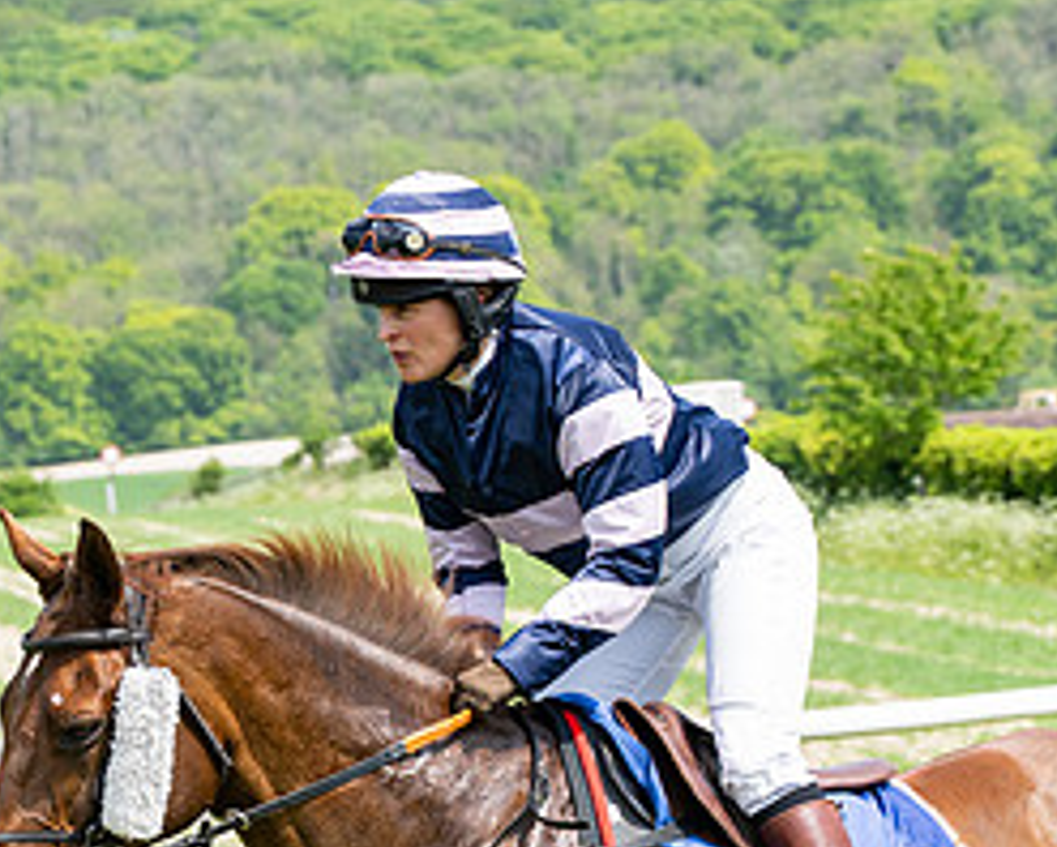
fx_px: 7827
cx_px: 643
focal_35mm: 250
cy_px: 969
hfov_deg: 7.7
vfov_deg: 6.2
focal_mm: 70
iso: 200
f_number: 5
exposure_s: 1/1250
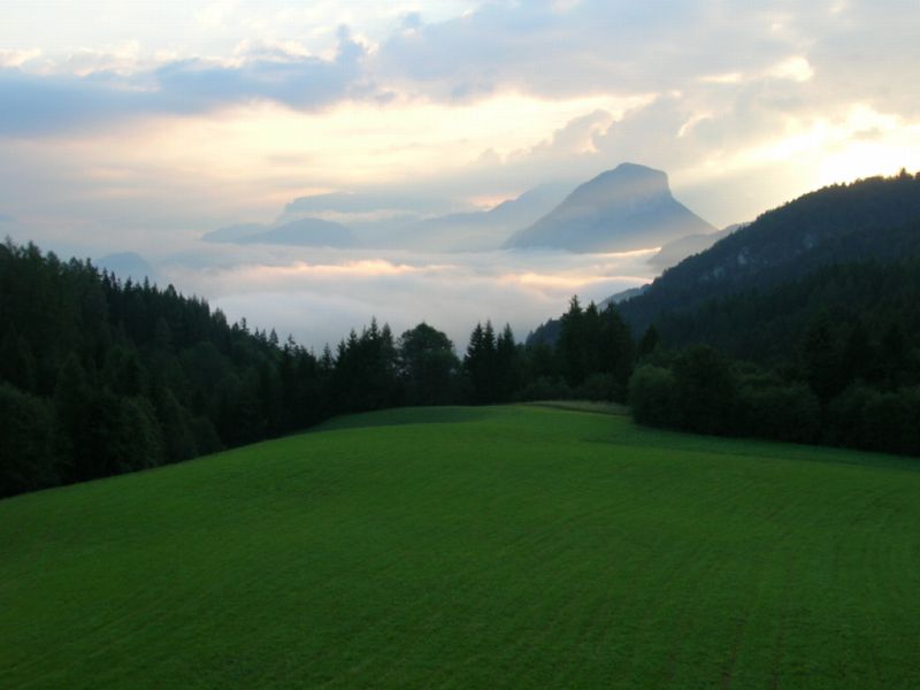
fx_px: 1223
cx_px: 460
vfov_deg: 31.5
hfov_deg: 41.2
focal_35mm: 46
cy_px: 345
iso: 50
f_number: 5.4
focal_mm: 7.7
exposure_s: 1/75
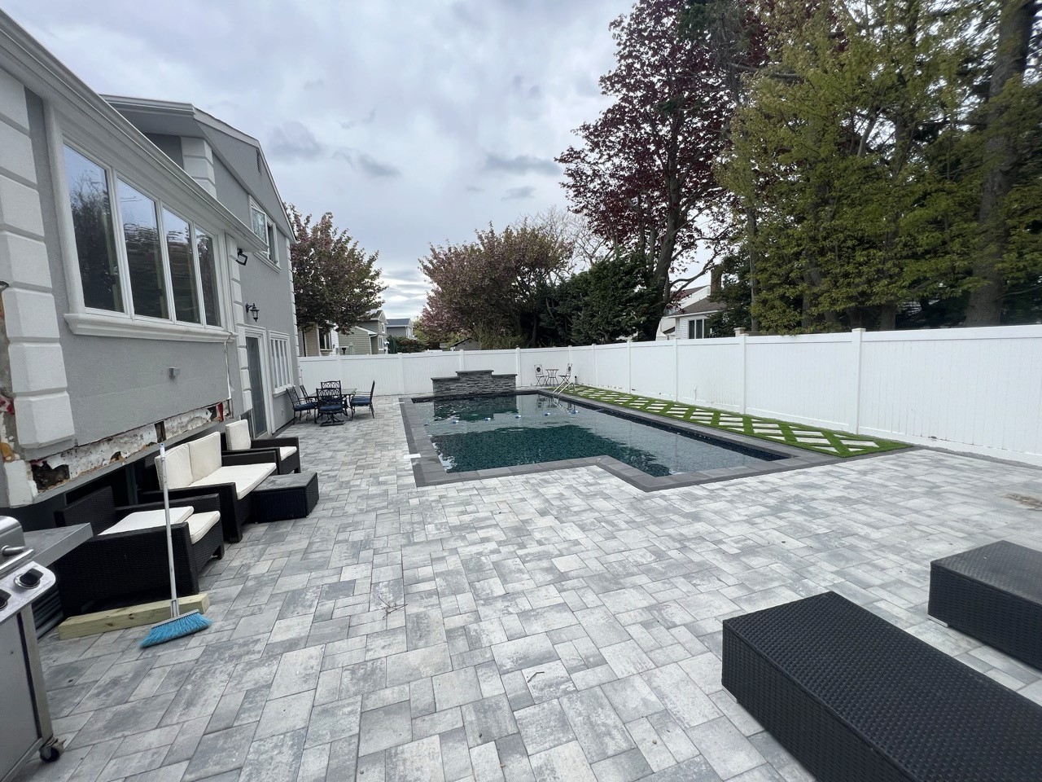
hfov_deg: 106.2
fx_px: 391
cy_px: 391
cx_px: 521
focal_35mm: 13
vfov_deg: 89.9
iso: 32
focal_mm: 1.57
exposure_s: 1/453
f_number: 1.8
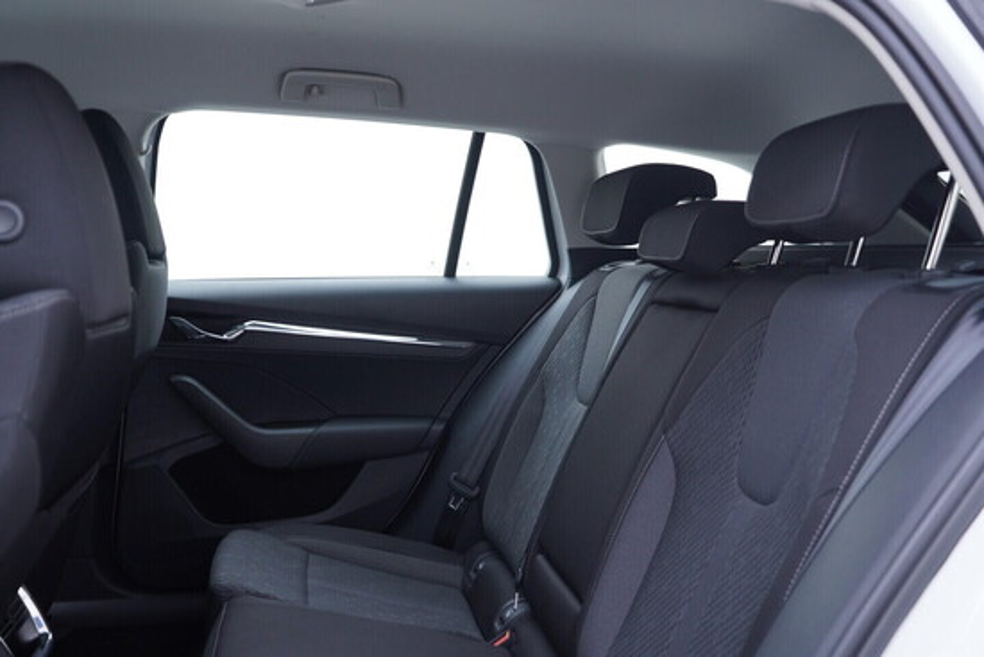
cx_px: 492
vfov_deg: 36.9
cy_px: 328
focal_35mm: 36
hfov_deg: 53.1
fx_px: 984
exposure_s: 1/40
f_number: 2.8
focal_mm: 24
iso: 160
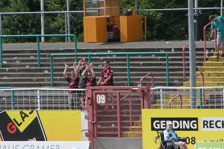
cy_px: 77
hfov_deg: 3.5
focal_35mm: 588
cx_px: 96
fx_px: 3656
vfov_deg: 2.3
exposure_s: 1/640
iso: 50
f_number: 4.5
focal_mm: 58
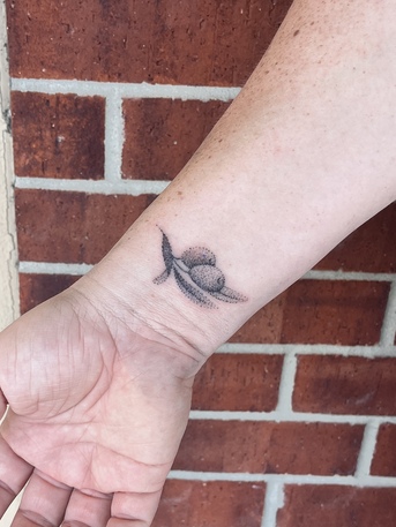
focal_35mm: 26
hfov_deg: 53.1
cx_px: 198
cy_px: 264
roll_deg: -1.7
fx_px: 396
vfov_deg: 67.3
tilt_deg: -30.7
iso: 50
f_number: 1.6
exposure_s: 1/354
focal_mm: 5.1
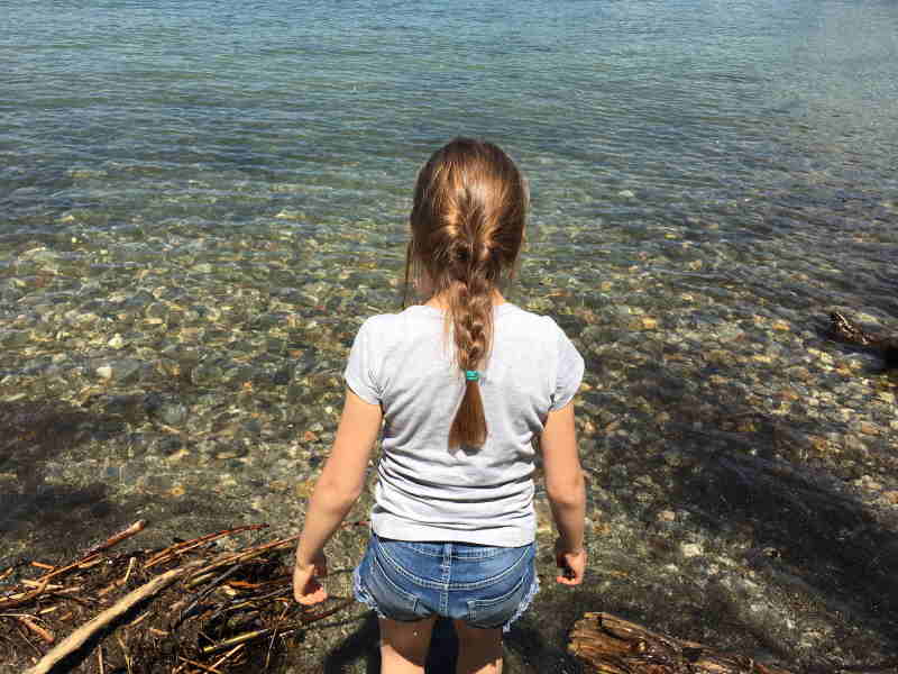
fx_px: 752
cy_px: 337
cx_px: 449
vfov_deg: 48.2
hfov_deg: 61.7
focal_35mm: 29
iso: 25
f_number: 2.2
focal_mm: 4.15
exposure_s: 1/1789
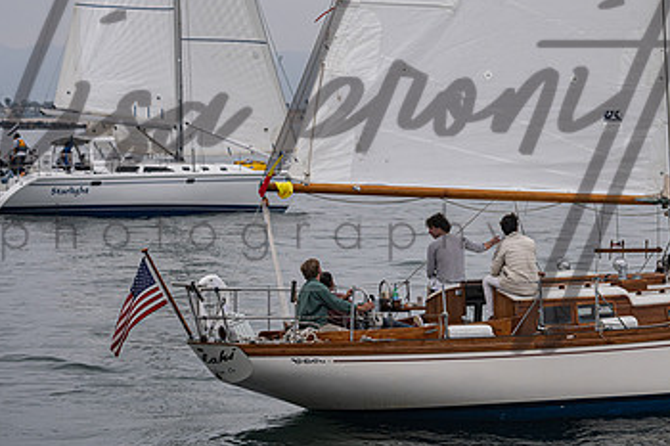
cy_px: 89
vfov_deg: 8.1
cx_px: 427
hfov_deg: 12.2
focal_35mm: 169
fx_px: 3144
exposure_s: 1/5000
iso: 400
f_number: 5.6
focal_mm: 100
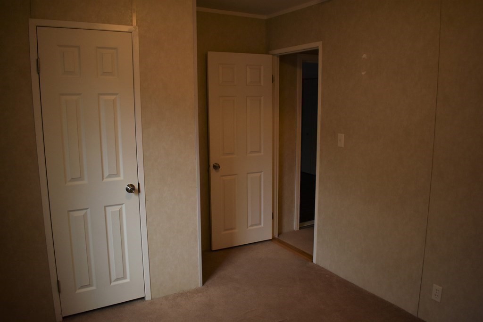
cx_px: 242
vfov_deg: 47.9
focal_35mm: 27
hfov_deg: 67.4
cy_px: 161
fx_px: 362
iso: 800
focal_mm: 18
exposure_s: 1/250
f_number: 3.5
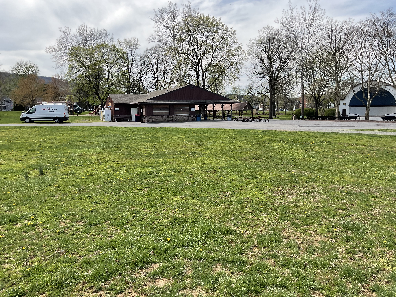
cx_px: 198
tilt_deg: -3.9
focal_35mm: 29
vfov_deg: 48.2
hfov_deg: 61.7
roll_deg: -0.6
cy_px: 148
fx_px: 332
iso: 16
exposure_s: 1/1015
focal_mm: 3
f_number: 1.8
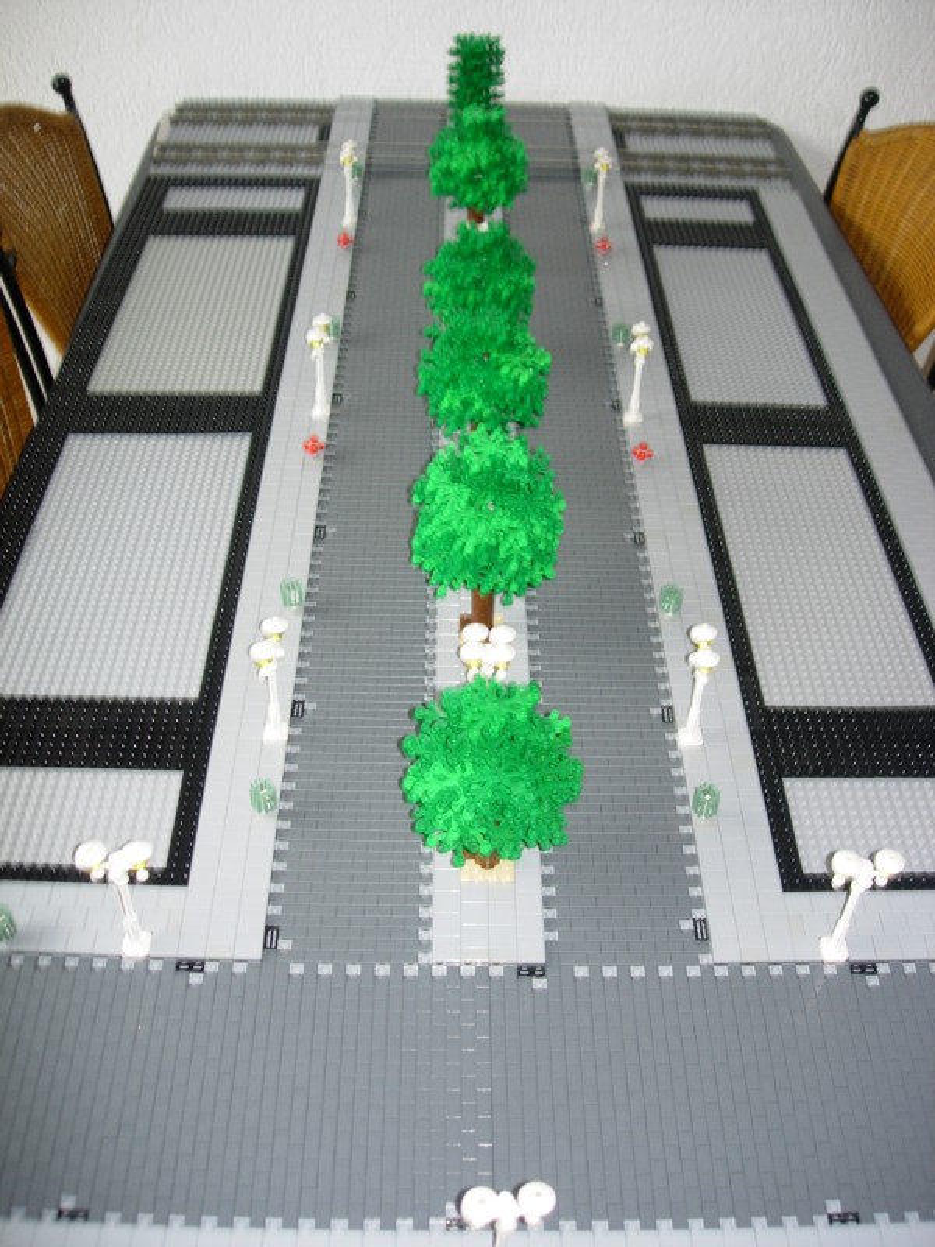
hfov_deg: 37.7
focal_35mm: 38
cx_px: 468
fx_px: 1369
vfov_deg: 49.0
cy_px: 624
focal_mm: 7.8
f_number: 2.8
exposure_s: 1/10
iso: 79
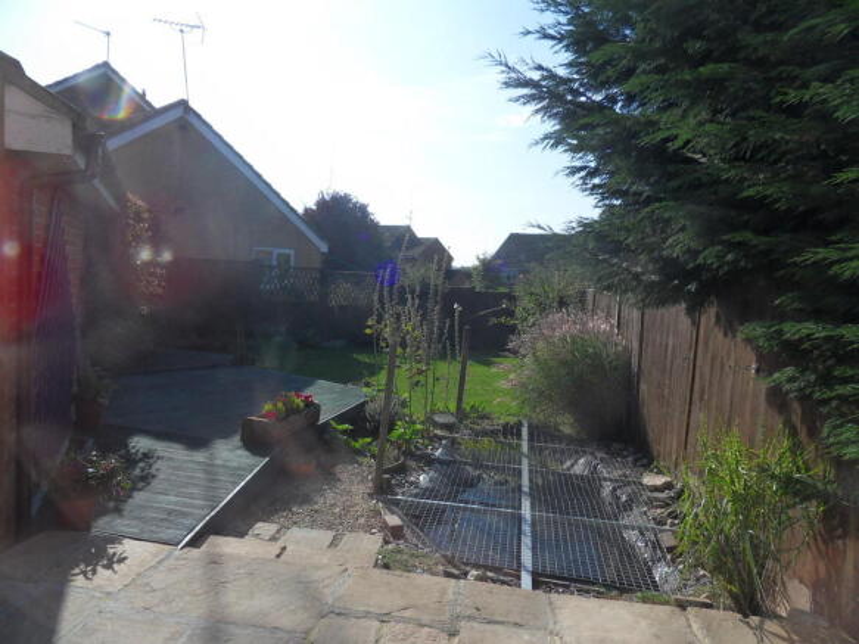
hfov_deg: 71.6
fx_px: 595
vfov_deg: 56.8
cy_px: 322
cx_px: 430
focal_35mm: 24
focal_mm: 4.2
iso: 80
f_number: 7.5
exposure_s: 1/250
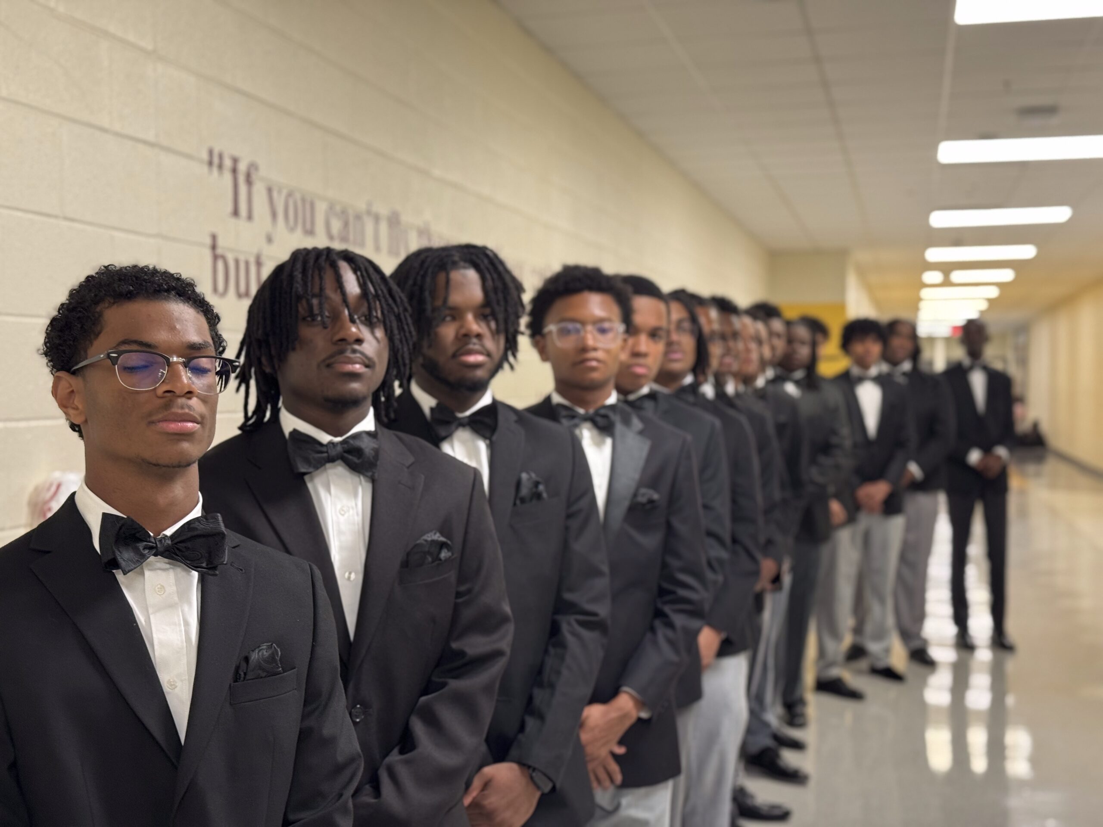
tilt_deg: -0.7
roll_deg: -0.1
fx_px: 1529
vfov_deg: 30.3
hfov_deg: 39.7
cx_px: 552
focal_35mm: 48
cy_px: 414
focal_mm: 6.76
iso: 250
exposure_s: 1/60
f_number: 1.78
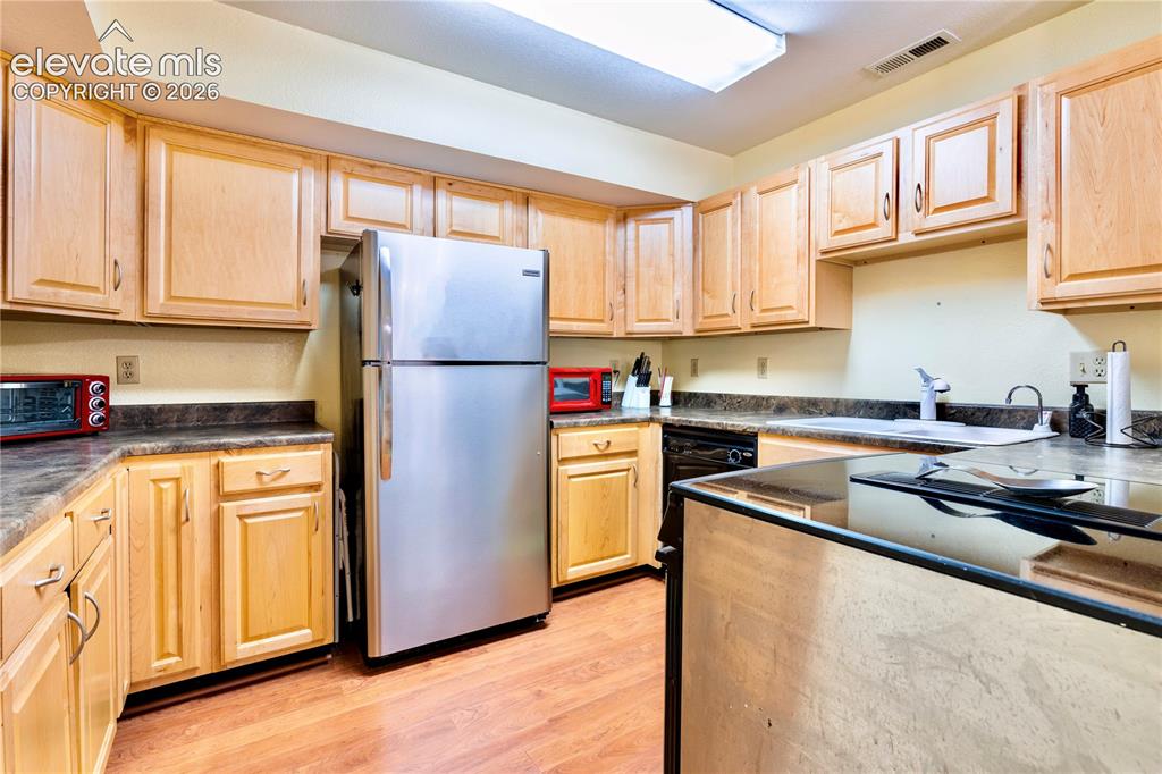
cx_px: 581
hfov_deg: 96.8
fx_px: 516
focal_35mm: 16
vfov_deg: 73.7
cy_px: 387
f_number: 7.1
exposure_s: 1/15
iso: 250
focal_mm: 16
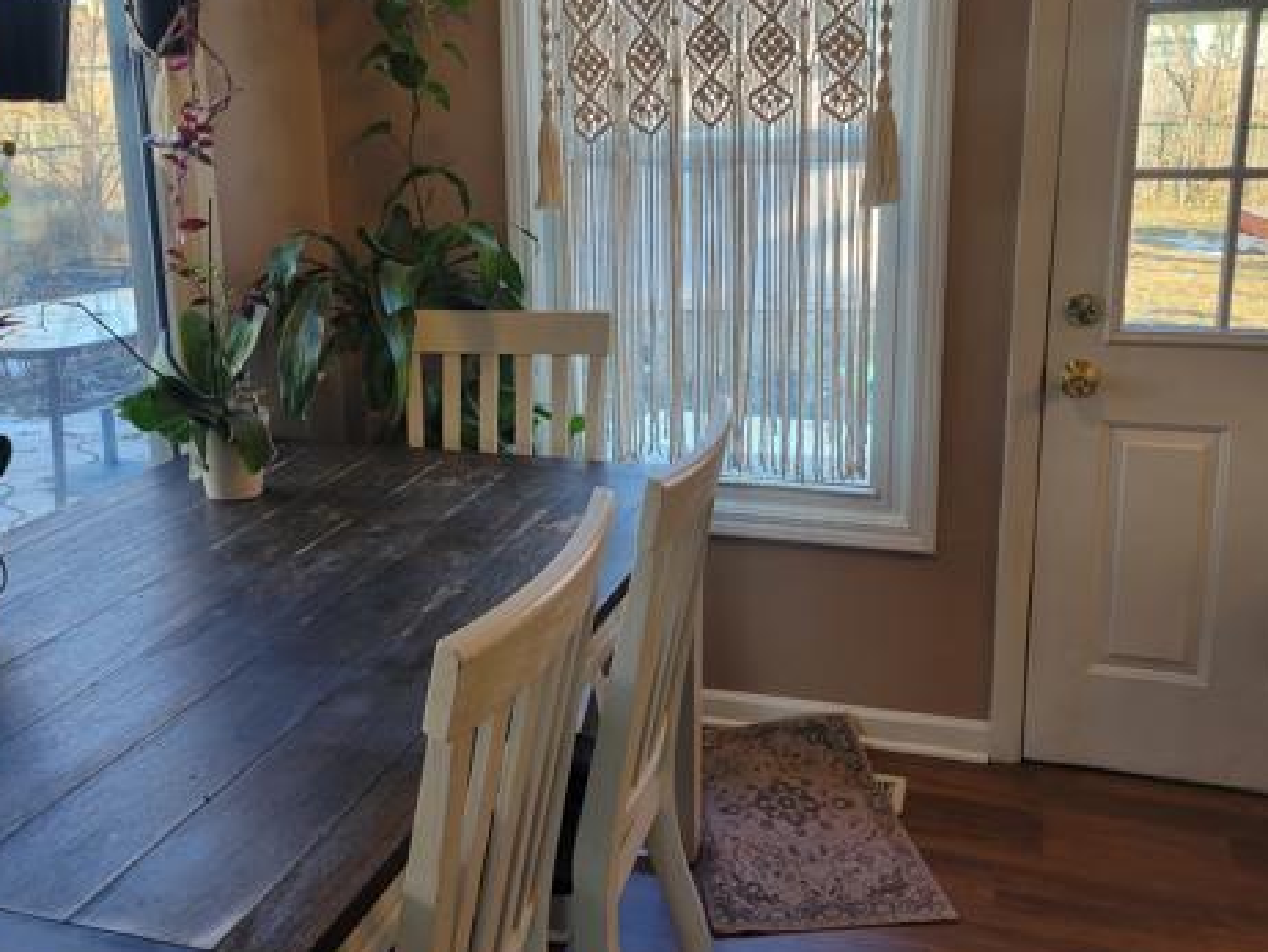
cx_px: 582
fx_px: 1319
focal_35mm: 36
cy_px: 376
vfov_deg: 39.5
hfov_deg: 51.3
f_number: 1.8
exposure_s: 1/120
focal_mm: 5.4
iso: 64
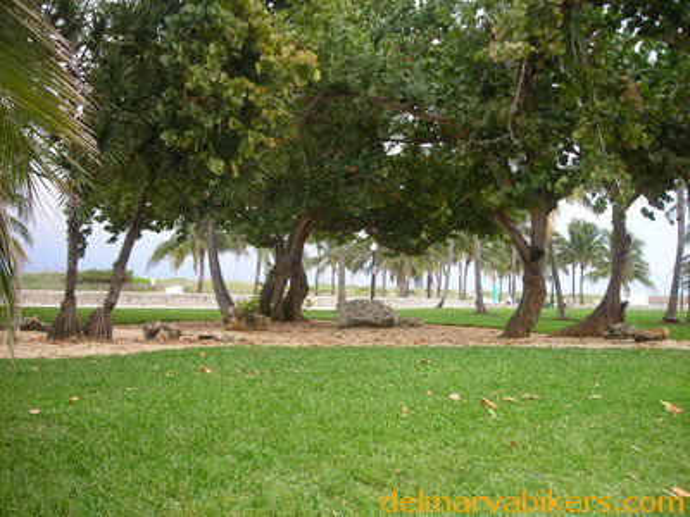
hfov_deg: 49.0
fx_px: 757
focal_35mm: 38
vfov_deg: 37.7
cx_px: 345
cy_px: 258
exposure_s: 1/88.8
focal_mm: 6.3
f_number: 3.2
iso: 50
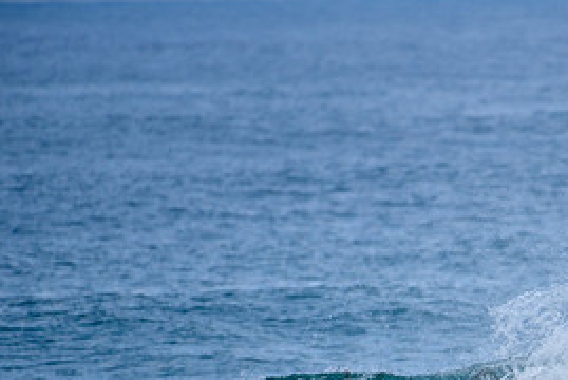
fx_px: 17027
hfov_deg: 1.9
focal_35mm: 1078
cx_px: 562
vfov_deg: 1.3
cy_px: 385
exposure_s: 1/2000
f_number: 5.6
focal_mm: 500
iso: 220
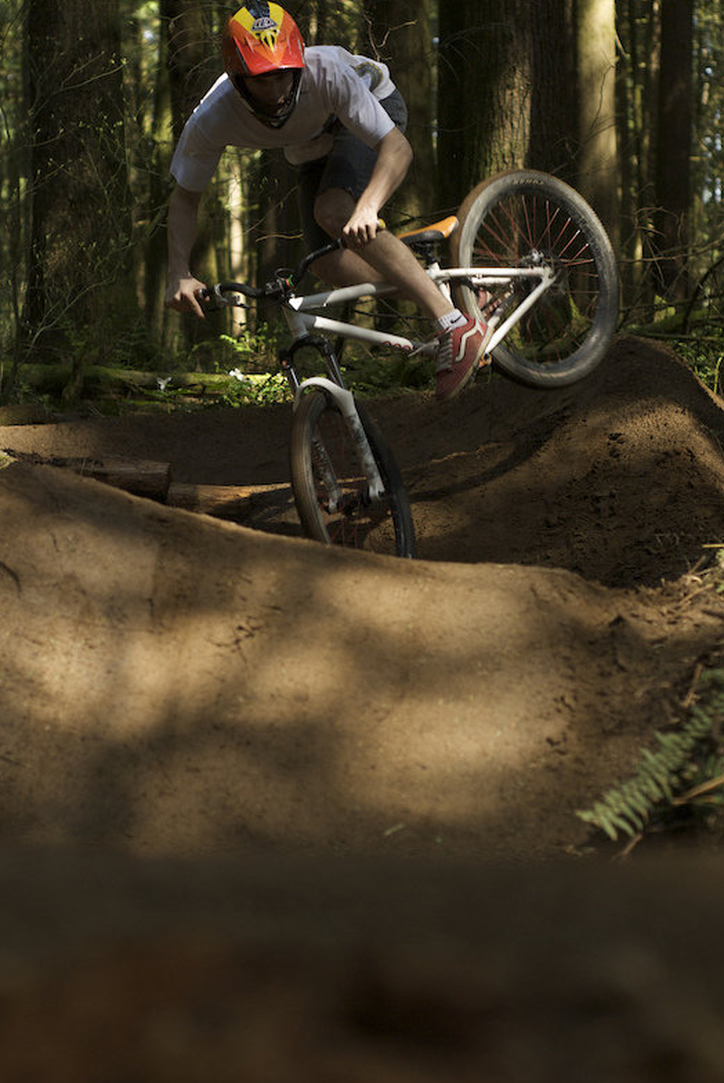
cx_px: 309
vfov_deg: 20.8
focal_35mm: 98
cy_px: 548
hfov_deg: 14.0
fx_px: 2951
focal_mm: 50
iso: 320
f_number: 2.8
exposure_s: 1/320
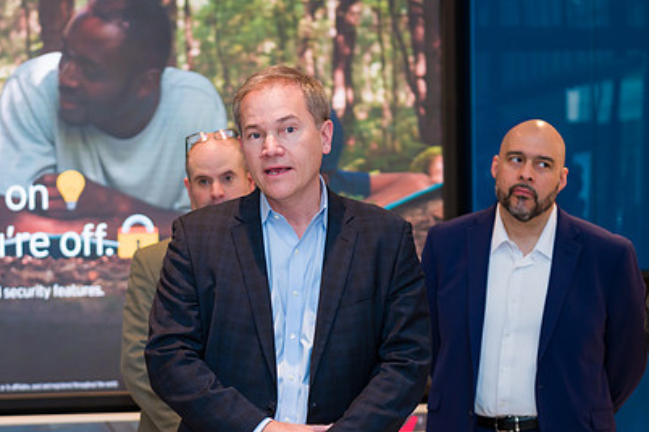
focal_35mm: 101
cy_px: 308
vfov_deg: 13.5
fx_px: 1821
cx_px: 255
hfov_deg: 20.2
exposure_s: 1/200
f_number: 4
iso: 800
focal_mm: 70
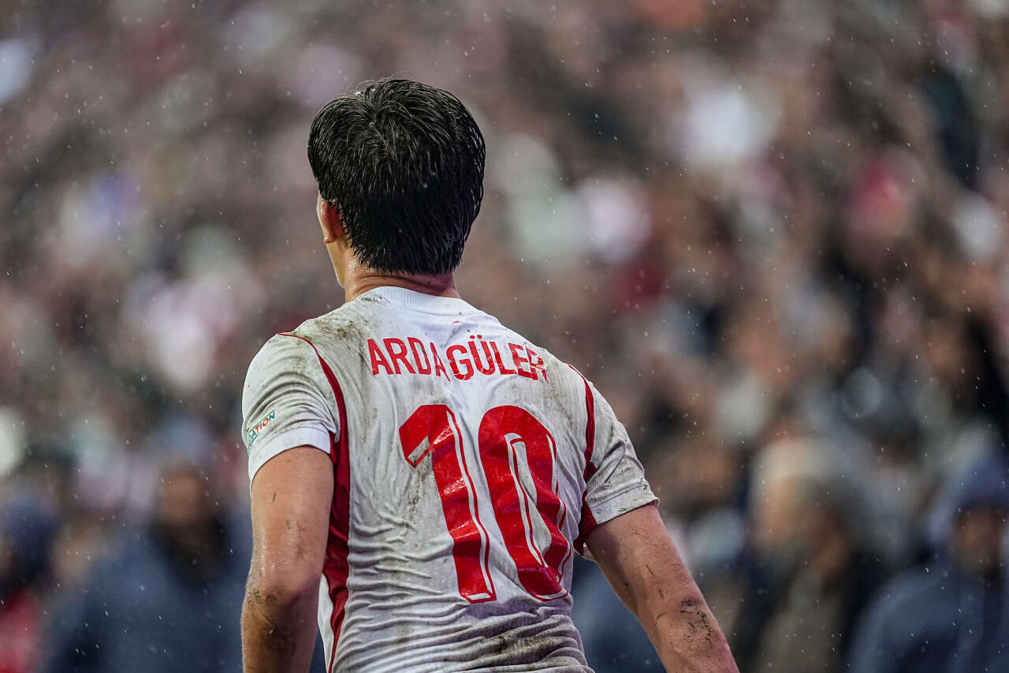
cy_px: 336
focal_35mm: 300
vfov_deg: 4.6
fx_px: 8407
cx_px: 504
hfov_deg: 6.9
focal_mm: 300
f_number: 2.8
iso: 3200
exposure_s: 1/1000
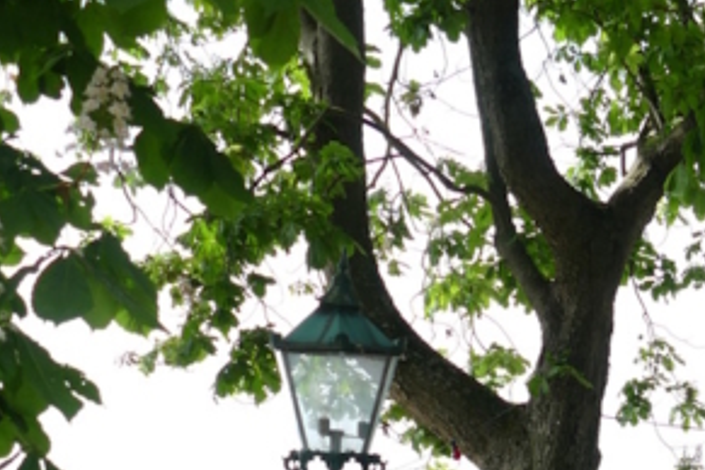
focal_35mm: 88
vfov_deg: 14.4
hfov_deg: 22.3
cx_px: 690
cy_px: 723
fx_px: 1723
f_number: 2.8
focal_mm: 9.12
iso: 125
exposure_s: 1/640
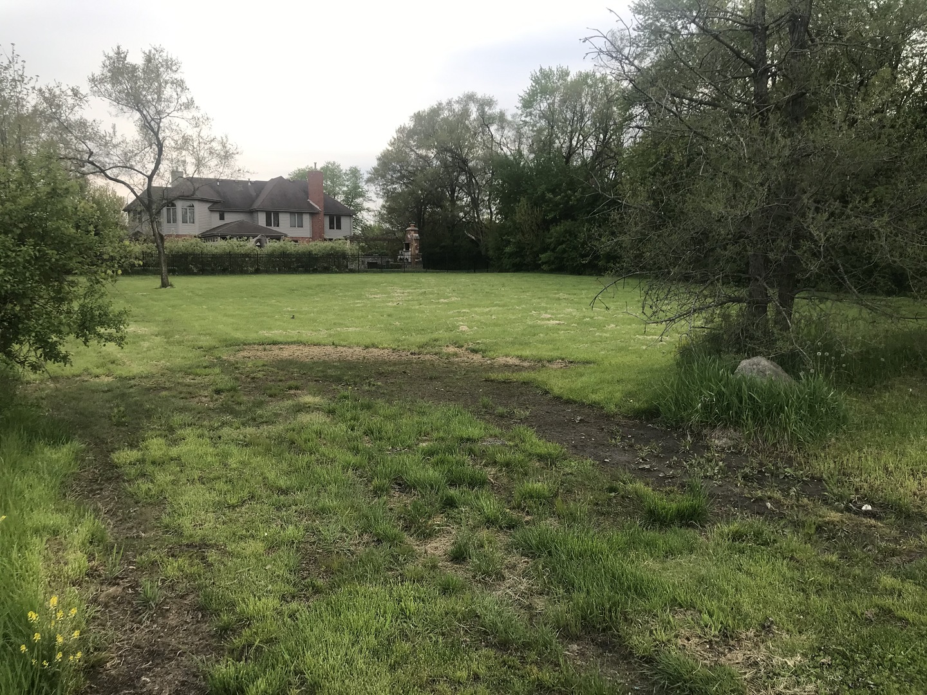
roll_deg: -1.5
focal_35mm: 28
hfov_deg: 63.4
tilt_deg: -5.6
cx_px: 464
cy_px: 348
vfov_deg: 49.7
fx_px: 750
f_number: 1.8
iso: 20
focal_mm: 3.99
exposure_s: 1/217
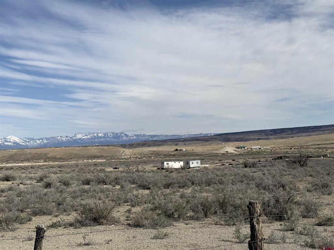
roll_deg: +2.6
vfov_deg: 30.3
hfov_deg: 39.7
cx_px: 167
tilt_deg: +4.7
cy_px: 125
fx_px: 463
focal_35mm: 48
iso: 64
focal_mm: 6.76
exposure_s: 1/8772
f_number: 1.78
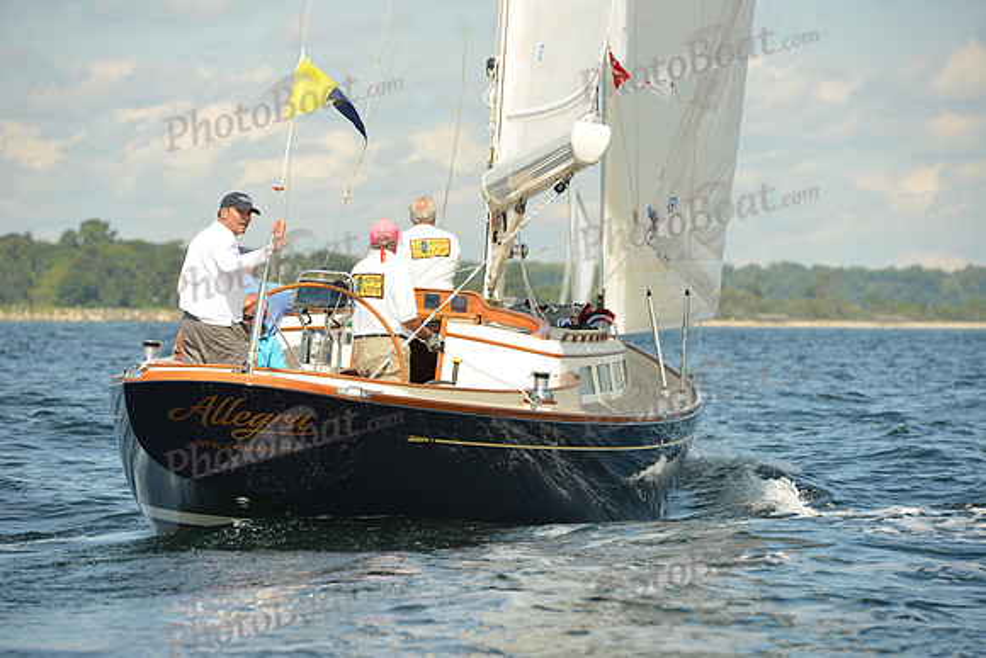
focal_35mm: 180
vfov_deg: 7.6
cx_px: 493
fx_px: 4931
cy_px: 329
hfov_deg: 11.4
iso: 320
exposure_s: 1/1250
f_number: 7.1
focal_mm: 180
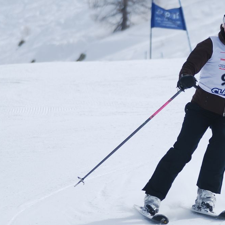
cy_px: 126
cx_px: 208
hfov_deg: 3.8
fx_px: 3405
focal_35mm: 463
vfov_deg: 3.8
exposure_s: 1/1000
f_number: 5
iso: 100
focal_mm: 150
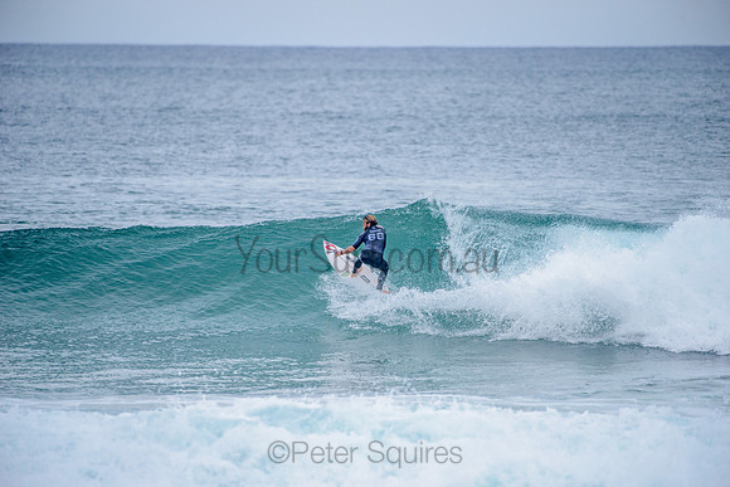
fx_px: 10141
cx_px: 365
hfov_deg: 4.1
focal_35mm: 500
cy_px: 244
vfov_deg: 2.8
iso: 280
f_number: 5.6
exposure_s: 1/2000
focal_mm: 500
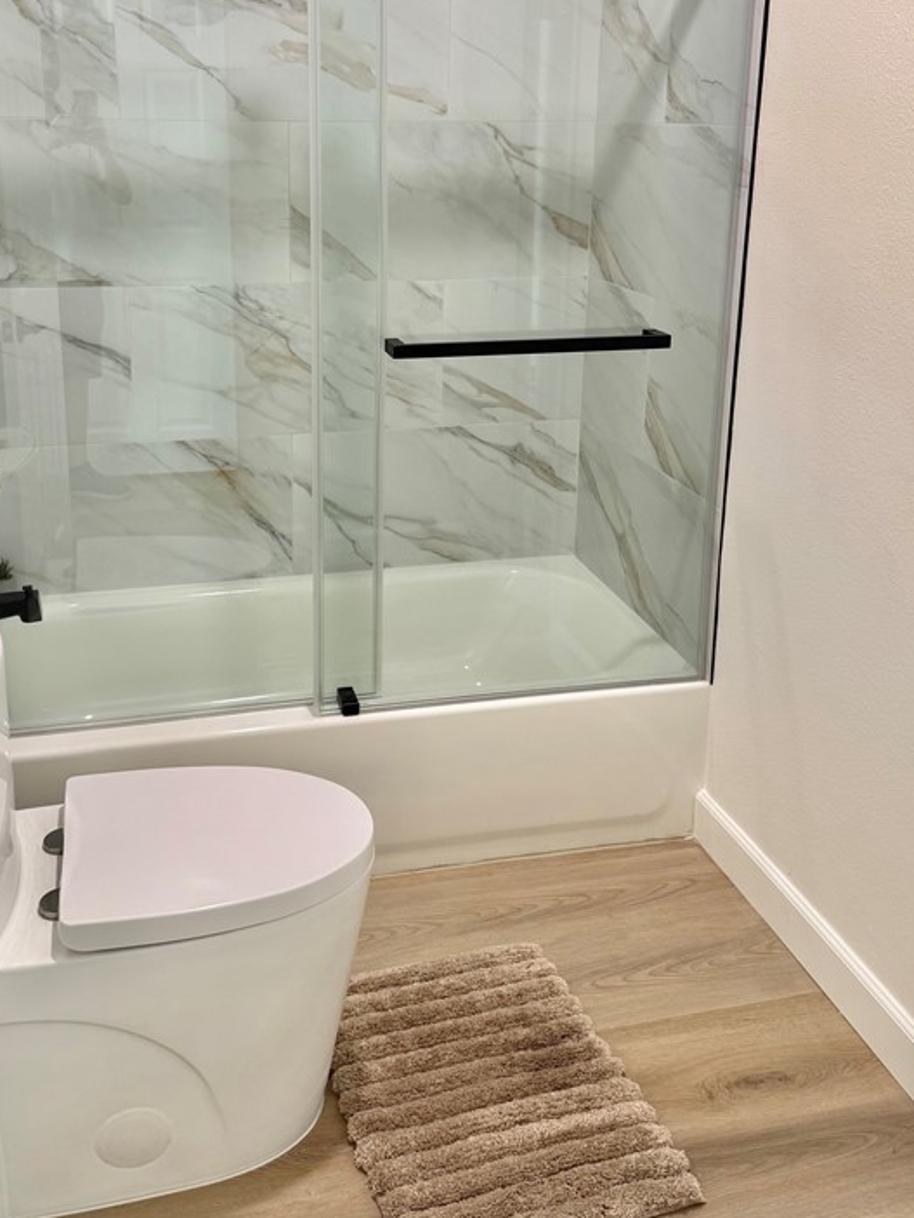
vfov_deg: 51.6
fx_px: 1231
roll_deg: -1.3
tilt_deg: -13.2
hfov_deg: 40.6
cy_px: 408
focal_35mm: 35
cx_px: 376
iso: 100
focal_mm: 6.76
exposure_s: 1/60
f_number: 1.78
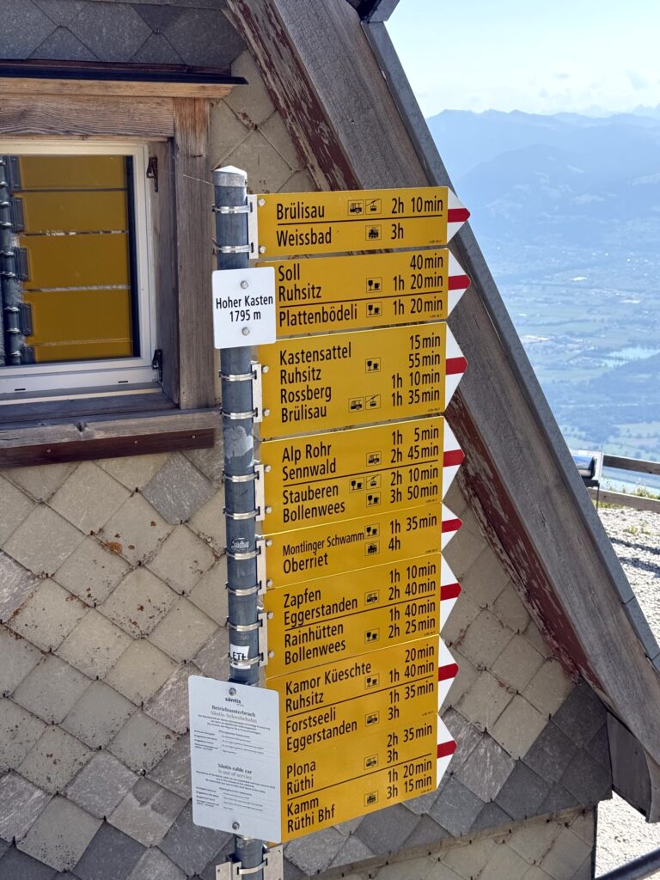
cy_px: 440
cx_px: 330
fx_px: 1220
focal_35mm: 48
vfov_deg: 39.7
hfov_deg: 30.3
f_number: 1.78
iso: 100
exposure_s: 1/3534
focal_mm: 6.76
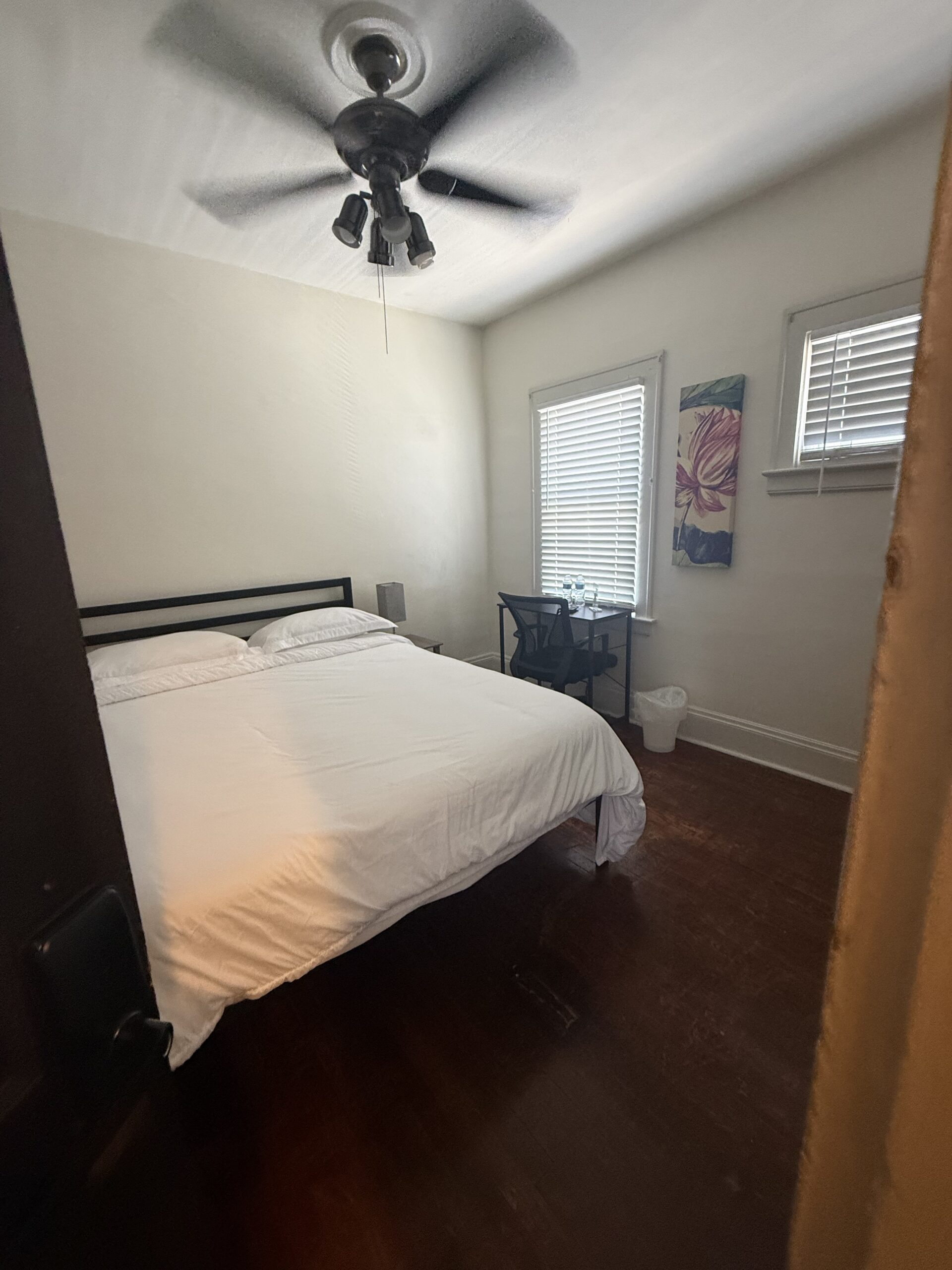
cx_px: 476
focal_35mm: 14
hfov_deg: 85.7
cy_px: 635
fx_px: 513
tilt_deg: -11.4
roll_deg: +1.7
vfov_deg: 102.1
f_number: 2.2
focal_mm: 2.22
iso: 250
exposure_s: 1/30
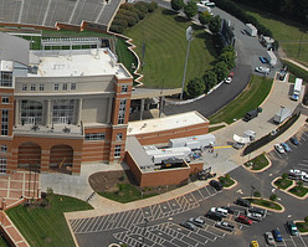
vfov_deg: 19.3
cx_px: -4
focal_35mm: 79
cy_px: 50
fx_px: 721
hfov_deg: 23.1
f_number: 14
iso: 400
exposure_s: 1/640
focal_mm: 24
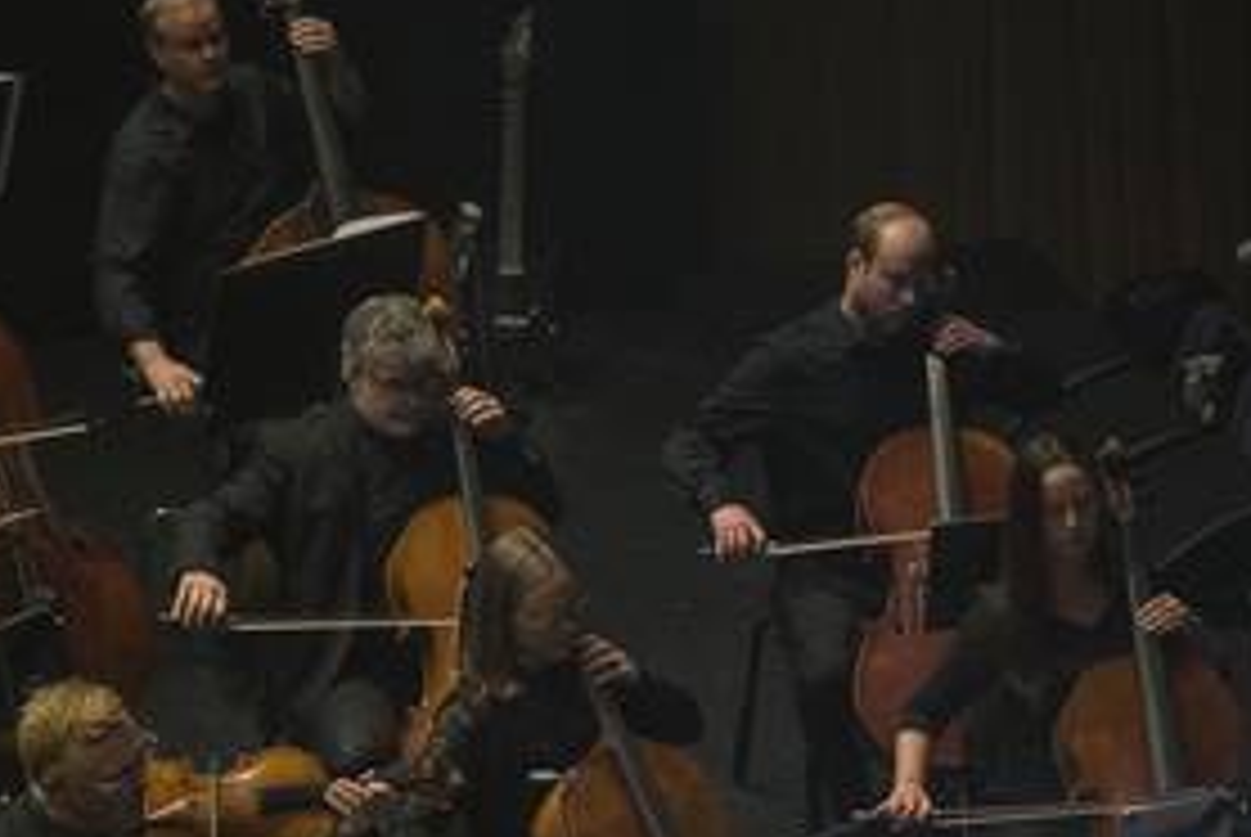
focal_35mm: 181
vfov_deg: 7.6
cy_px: 886
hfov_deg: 11.3
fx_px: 6296
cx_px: 590
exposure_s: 1/1000
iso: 2000
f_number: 2.8
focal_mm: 70
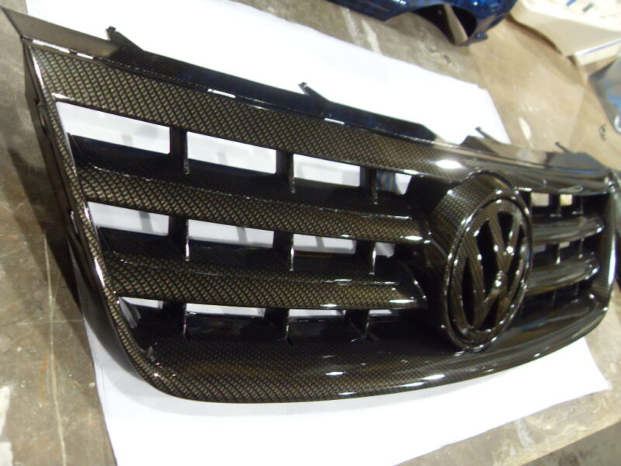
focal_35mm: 35
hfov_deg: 52.6
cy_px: 233
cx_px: 310
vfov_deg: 40.7
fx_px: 628
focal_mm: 6.3
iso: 200
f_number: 2.8
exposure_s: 1/15
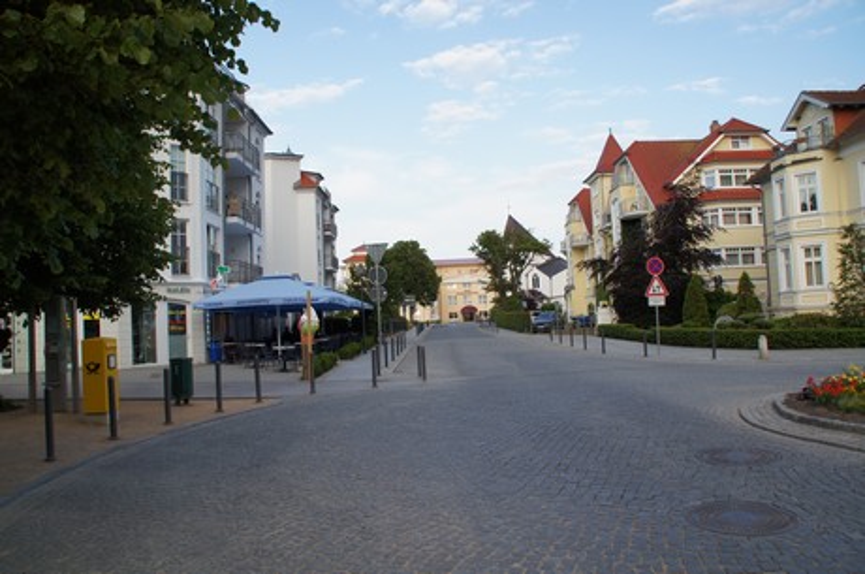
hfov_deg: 67.5
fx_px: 648
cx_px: 432
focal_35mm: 27
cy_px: 287
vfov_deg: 47.8
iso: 100
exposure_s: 1/100
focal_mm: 18
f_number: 6.3
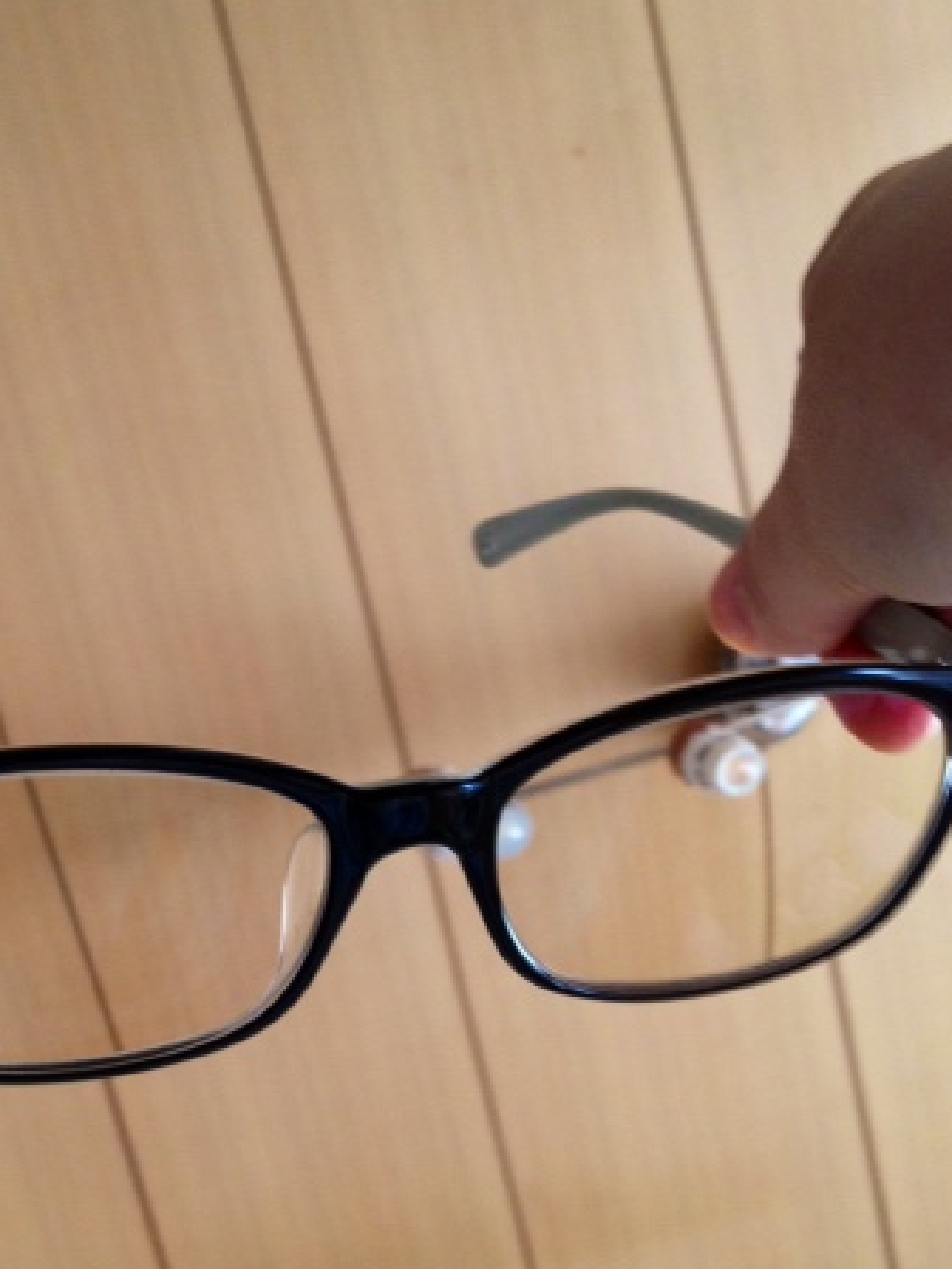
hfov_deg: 28.9
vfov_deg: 37.9
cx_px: 314
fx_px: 1833
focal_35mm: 50
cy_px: 802
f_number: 2.4
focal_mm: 4.28
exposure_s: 1/20
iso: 160
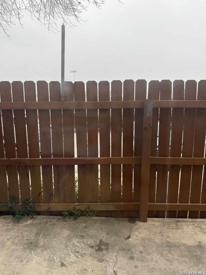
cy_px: 138
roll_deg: -1.8
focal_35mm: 24
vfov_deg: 71.6
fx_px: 190
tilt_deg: -9.3
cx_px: 103
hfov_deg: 56.8
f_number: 1.78
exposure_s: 1/459
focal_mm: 6.76
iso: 80
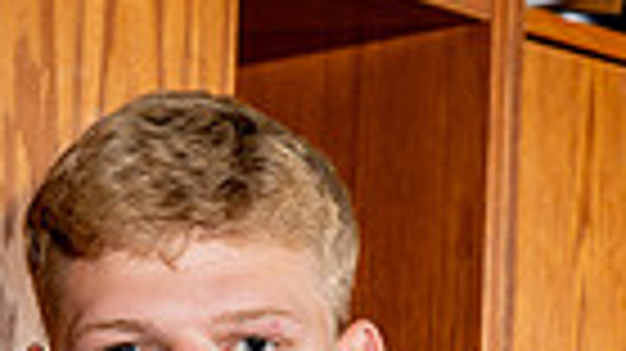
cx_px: 230
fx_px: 2804
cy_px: 927
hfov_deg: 12.7
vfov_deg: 6.7
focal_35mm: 169
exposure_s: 1/250
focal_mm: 50
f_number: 5.6
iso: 100
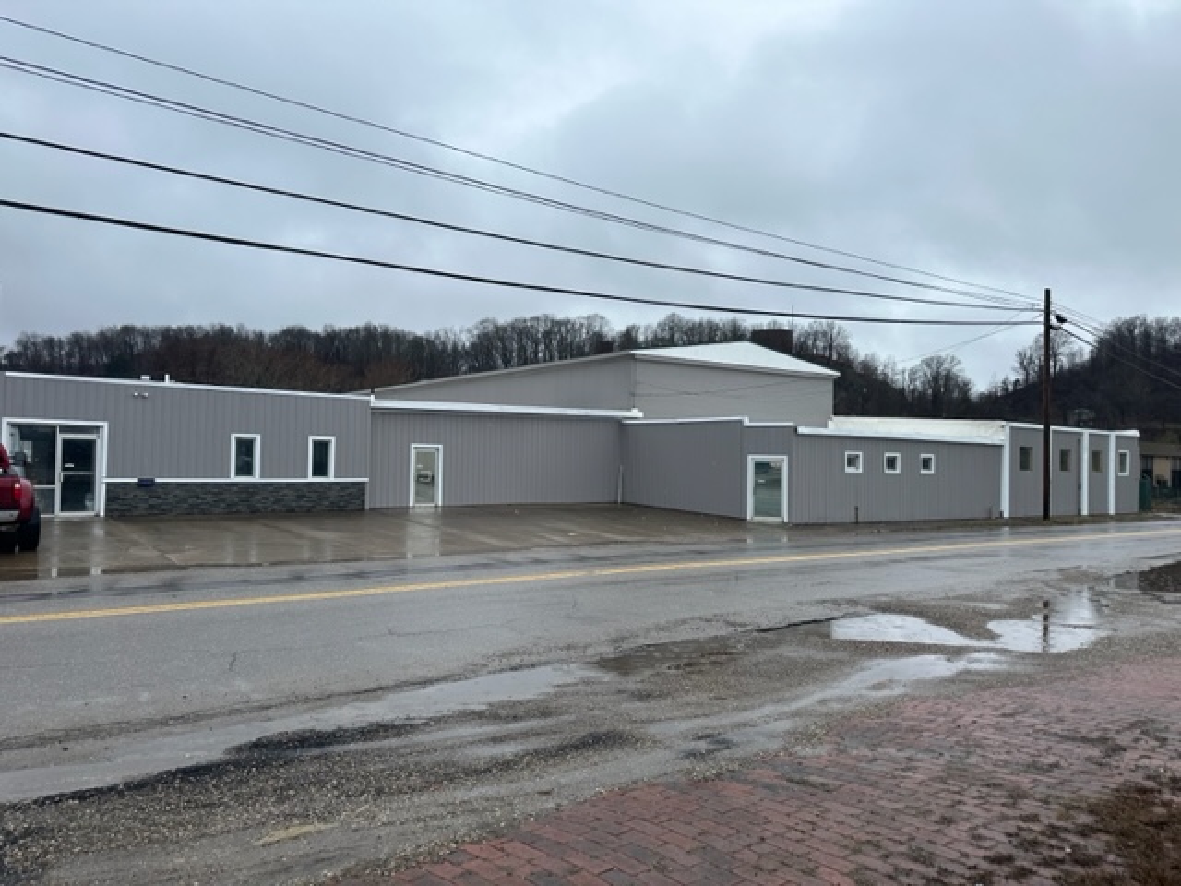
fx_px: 819
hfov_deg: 71.6
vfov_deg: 56.8
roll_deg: -1.4
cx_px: 590
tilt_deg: +1.0
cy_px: 443
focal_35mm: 24
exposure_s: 1/2028
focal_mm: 6.86
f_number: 1.78
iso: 80
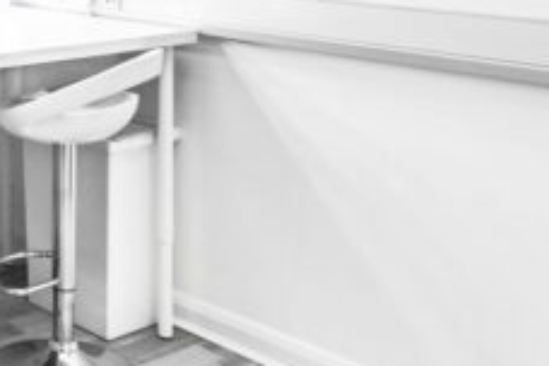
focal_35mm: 63
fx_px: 961
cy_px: -106
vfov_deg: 19.9
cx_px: -106
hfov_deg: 28.0
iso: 100
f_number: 9
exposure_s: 1/50
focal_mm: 14
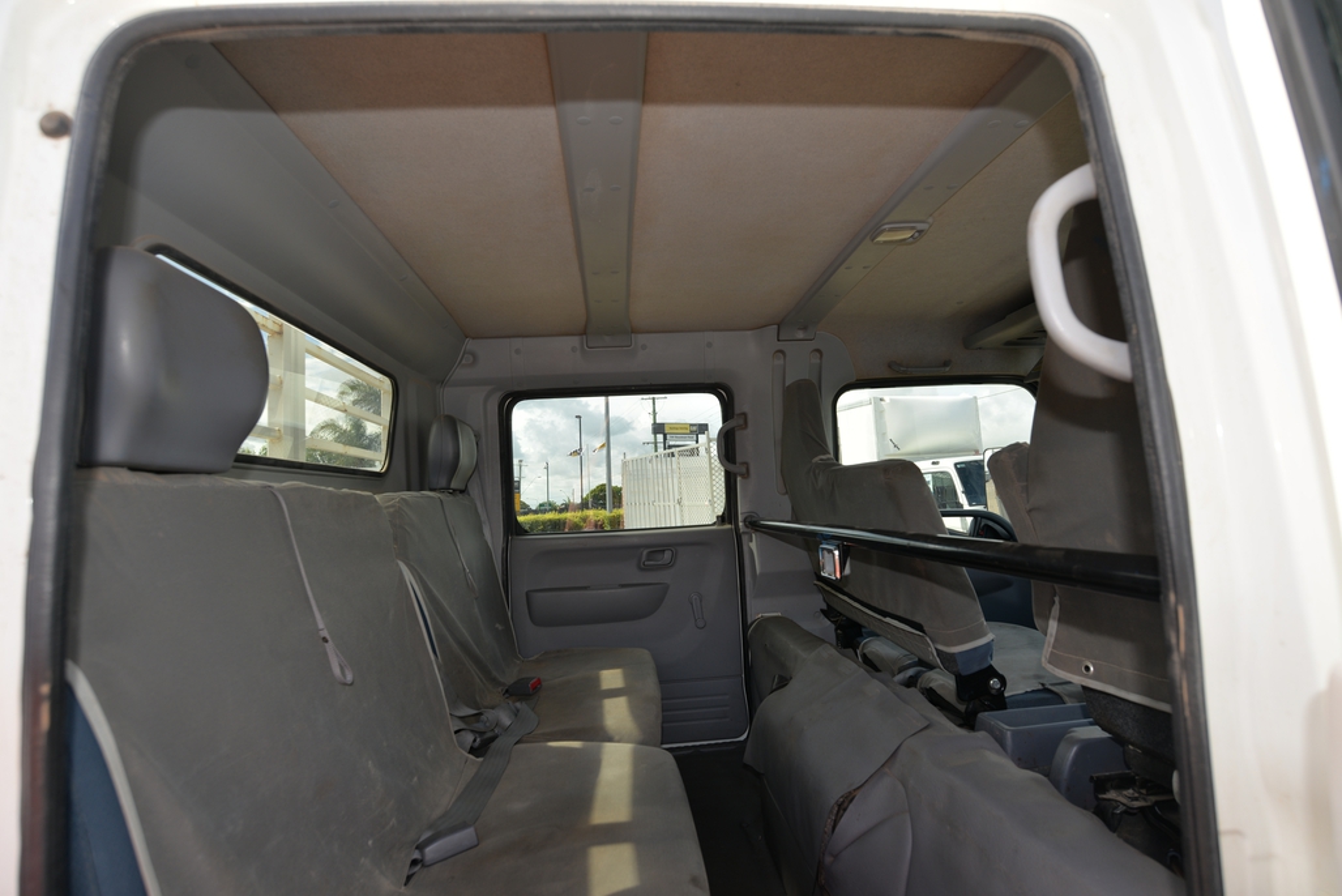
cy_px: 448
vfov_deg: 67.4
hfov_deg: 90.0
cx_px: 671
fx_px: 671
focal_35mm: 18
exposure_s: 1/125
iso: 100
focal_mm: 18
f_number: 5.6
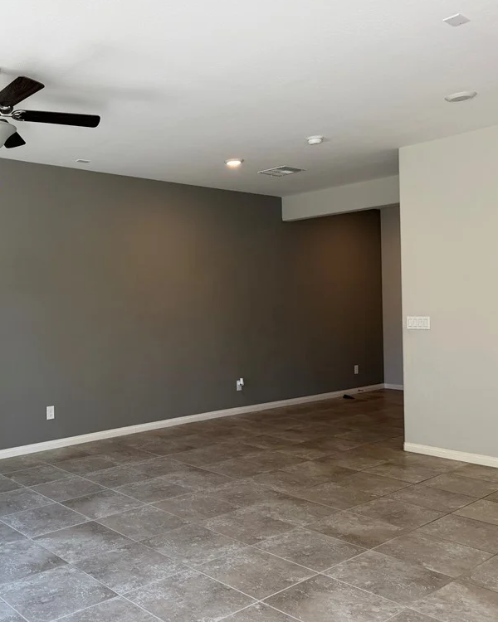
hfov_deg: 44.3
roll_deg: +1.0
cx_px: 124
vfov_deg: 55.7
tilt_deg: -1.4
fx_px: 590
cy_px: 308
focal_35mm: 32
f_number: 1.78
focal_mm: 6.76
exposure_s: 1/120
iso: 100
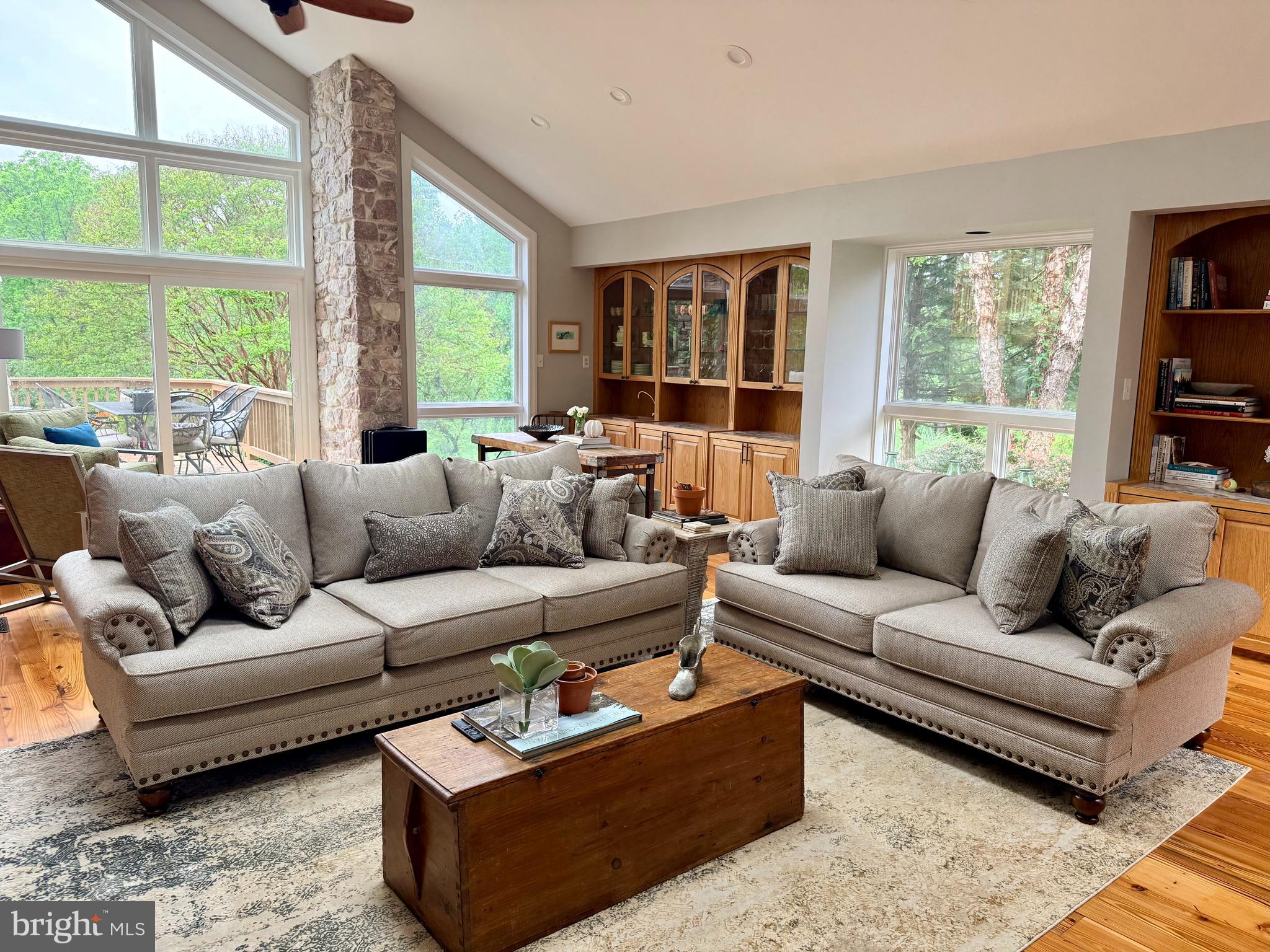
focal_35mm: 24
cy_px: 476
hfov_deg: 71.6
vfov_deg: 56.8
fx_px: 881
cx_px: 635
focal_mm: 6.76
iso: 160
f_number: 1.78
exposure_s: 1/161
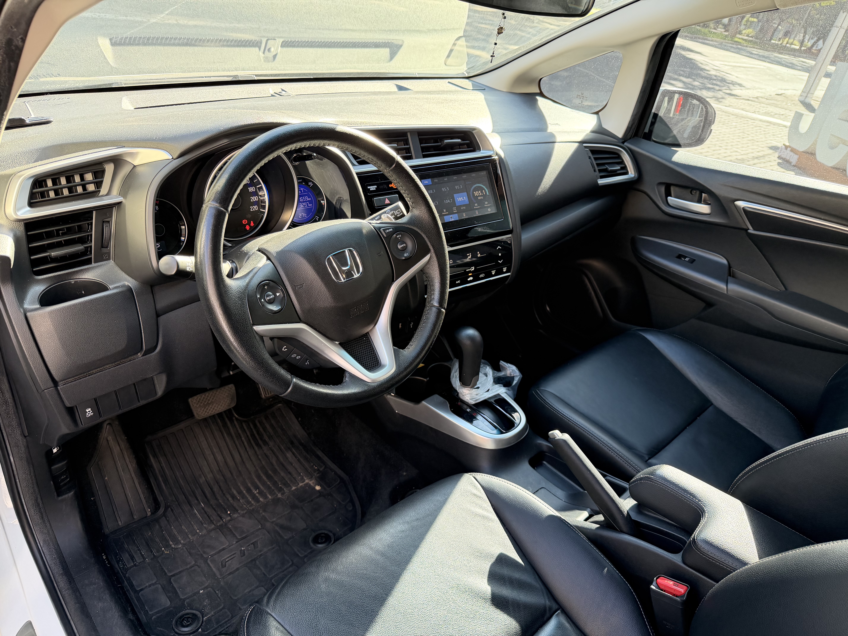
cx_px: 424
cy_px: 318
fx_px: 588
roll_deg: -12.7
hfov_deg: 71.6
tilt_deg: -31.4
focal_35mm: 24
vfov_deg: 56.8
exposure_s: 1/204
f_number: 1.78
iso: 200
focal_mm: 6.76
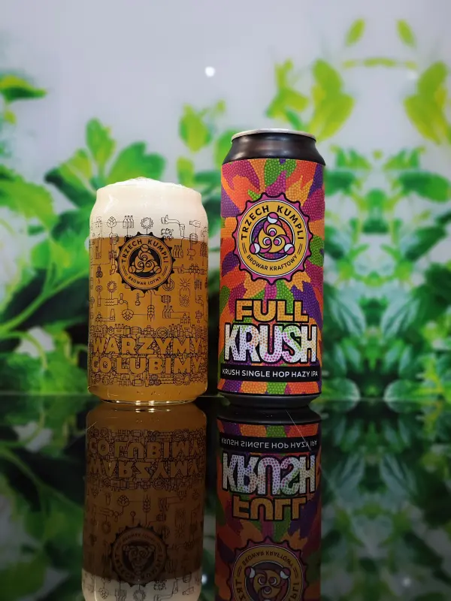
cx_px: 226
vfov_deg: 39.7
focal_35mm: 48
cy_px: 300
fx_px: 834
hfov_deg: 30.3
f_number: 1.9
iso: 1172
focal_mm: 7.1
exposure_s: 1/100
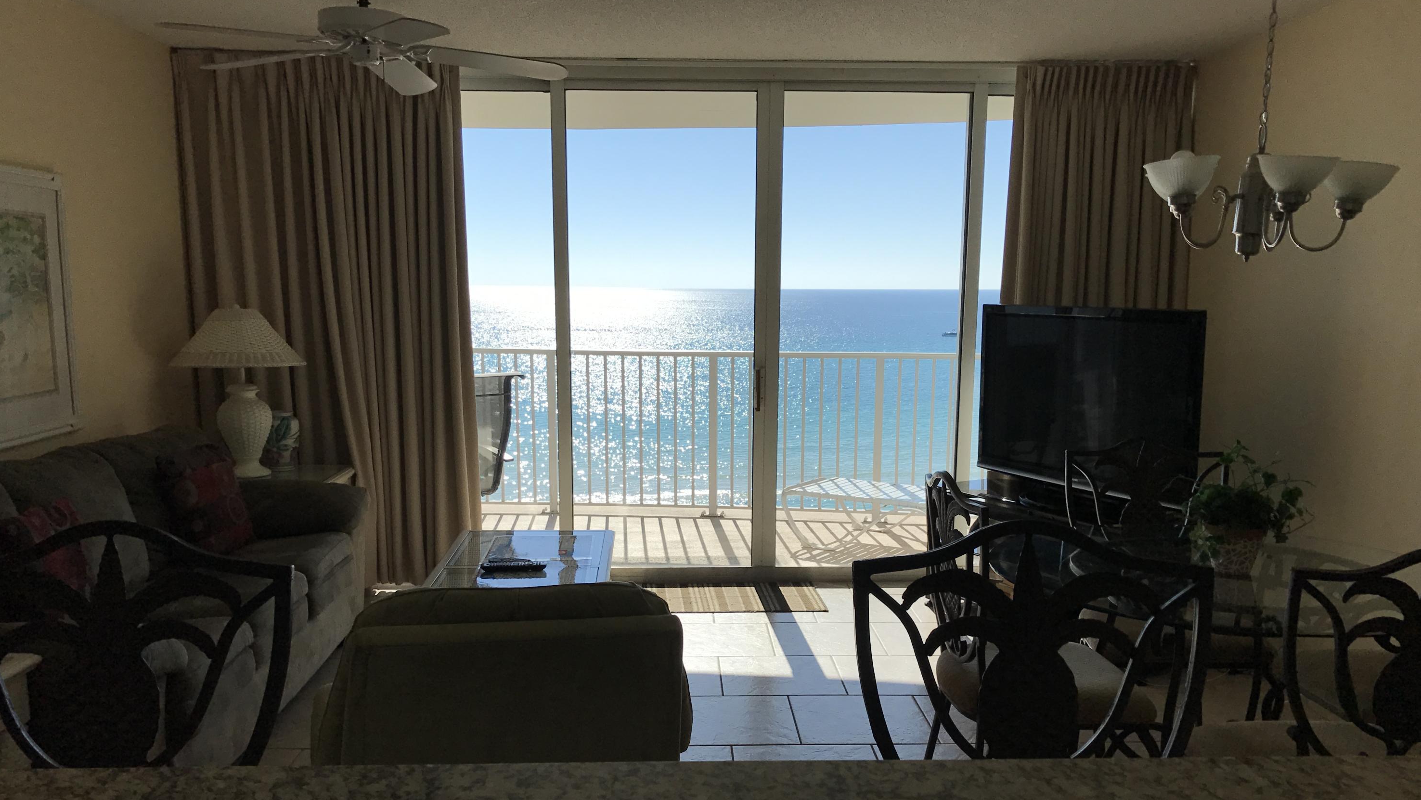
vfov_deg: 37.6
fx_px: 1168
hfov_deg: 62.6
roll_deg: +0.2
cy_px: 498
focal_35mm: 31
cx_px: 721
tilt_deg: -11.1
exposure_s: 1/1880
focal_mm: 3.99
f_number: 1.8
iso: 20
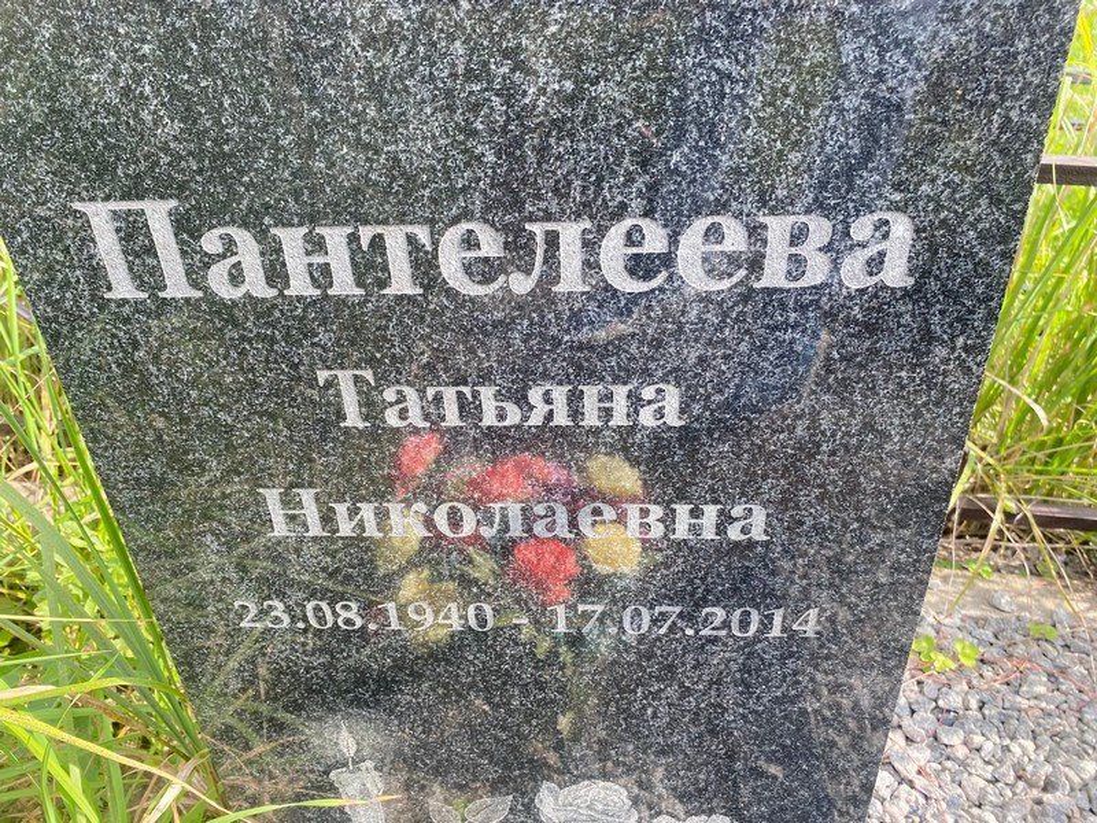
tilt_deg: -35.4
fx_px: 824
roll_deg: -0.2
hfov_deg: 67.3
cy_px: 412
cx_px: 548
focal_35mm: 26
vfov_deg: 53.1
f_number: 1.8
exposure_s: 1/328
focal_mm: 4.25
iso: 32
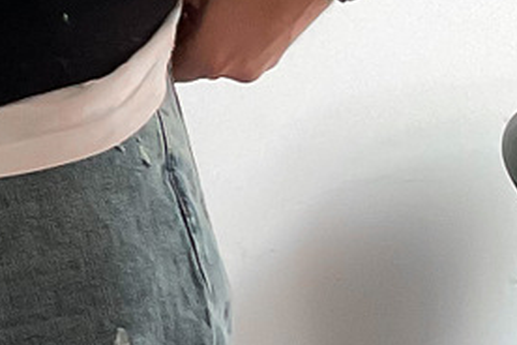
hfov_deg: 11.4
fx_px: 2513
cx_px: -161
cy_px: 107
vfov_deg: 7.8
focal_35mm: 175
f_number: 1.8
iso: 160
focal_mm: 3
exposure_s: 1/60
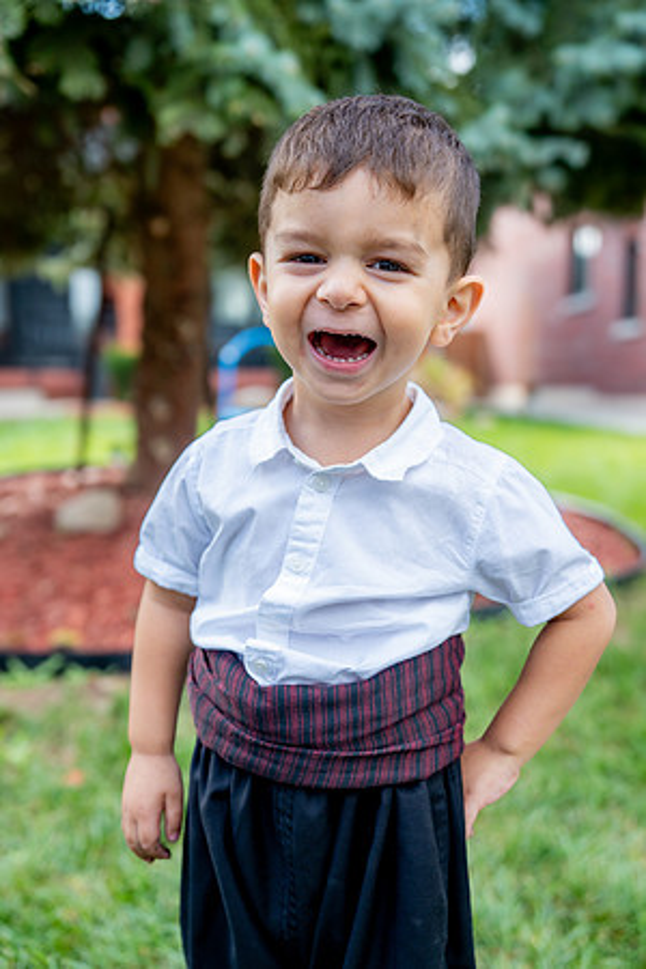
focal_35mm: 39
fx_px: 1050
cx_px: 323
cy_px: 484
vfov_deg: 49.6
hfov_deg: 34.2
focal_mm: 39
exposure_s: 1/1000
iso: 320
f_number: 2.8
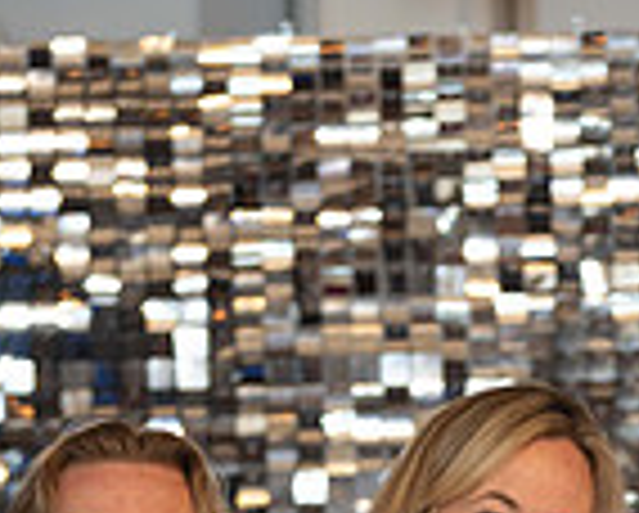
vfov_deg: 3.1
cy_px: 821
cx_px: 724
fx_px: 9412
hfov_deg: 3.9
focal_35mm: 497
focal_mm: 130
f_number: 2.8
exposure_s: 1/125
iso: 800
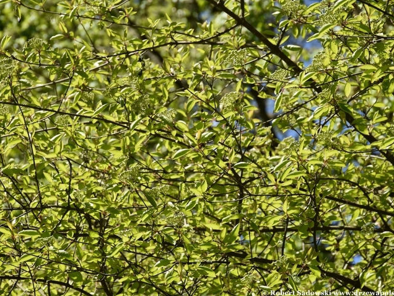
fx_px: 1953
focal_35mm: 172
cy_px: 148
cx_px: 191
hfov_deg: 11.5
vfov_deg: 8.7
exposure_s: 1/400
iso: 200
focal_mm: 105
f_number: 8
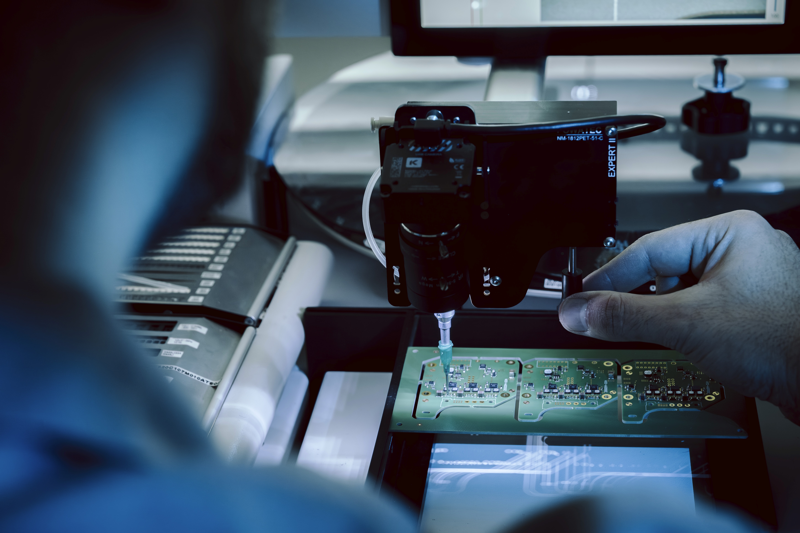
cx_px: 400
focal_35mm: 70
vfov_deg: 19.5
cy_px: 266
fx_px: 1555
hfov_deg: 28.8
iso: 500
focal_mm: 70
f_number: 7.1
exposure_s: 1/60
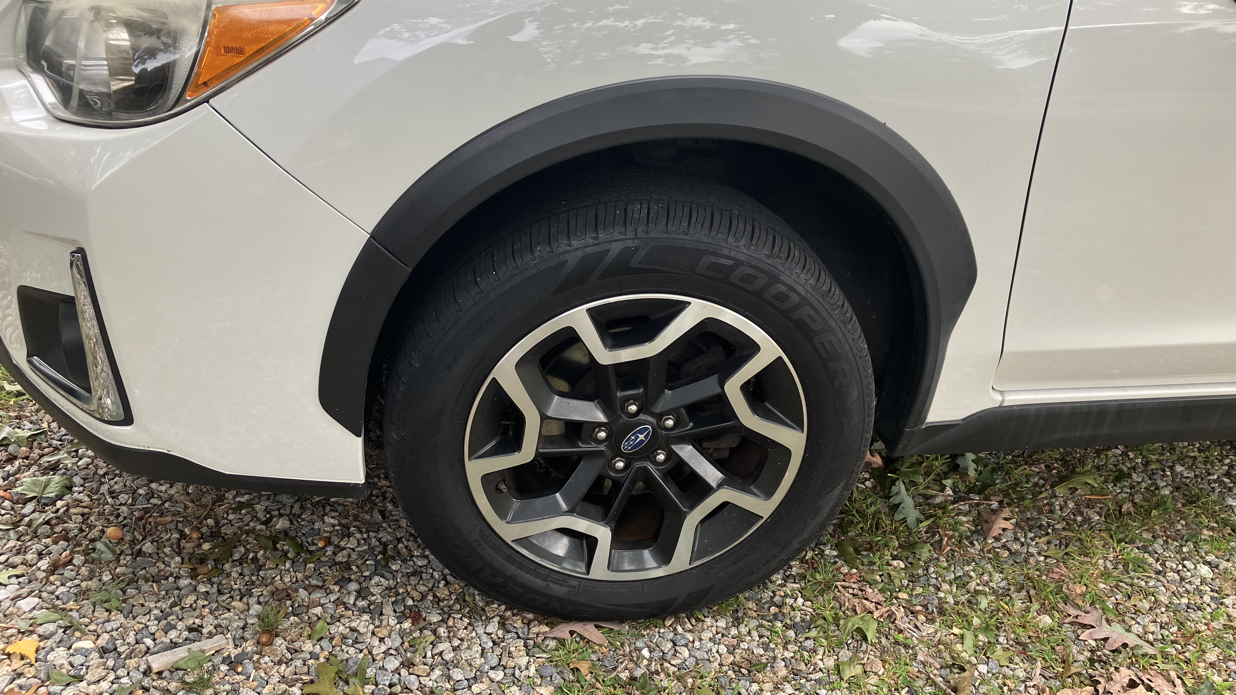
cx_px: 621
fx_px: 1016
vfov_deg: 37.8
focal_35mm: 31
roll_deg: -3.0
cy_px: 376
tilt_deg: -30.1
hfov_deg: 62.6
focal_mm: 3.99
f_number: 1.8
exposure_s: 1/121
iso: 64
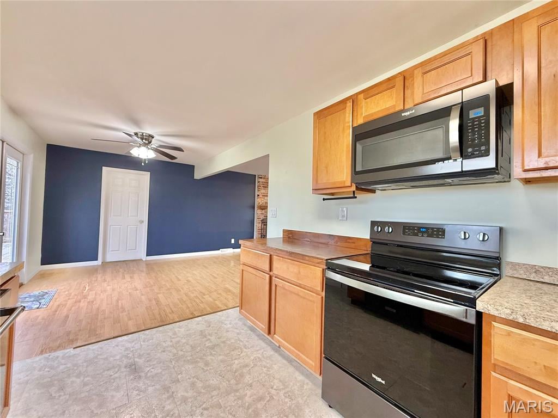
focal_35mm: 14
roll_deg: -1.5
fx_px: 226
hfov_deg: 102.1
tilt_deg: +1.3
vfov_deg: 85.7
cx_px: 279
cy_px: 209
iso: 160
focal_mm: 2.22
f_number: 2.2
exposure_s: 1/60
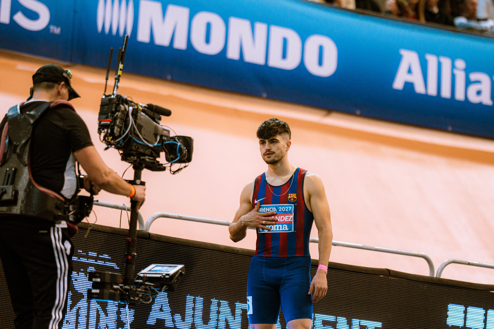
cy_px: 164
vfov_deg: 6.8
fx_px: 2772
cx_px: 247
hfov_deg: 10.2
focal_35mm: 202
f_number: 1.8
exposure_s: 1/1600
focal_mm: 135
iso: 2000
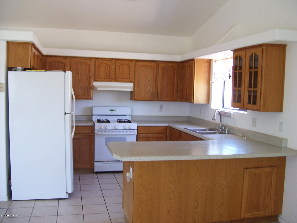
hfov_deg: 51.4
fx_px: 309
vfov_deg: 39.7
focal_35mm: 36
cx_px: 148
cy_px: 112
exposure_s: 1/30
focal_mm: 6
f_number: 2.7
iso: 100
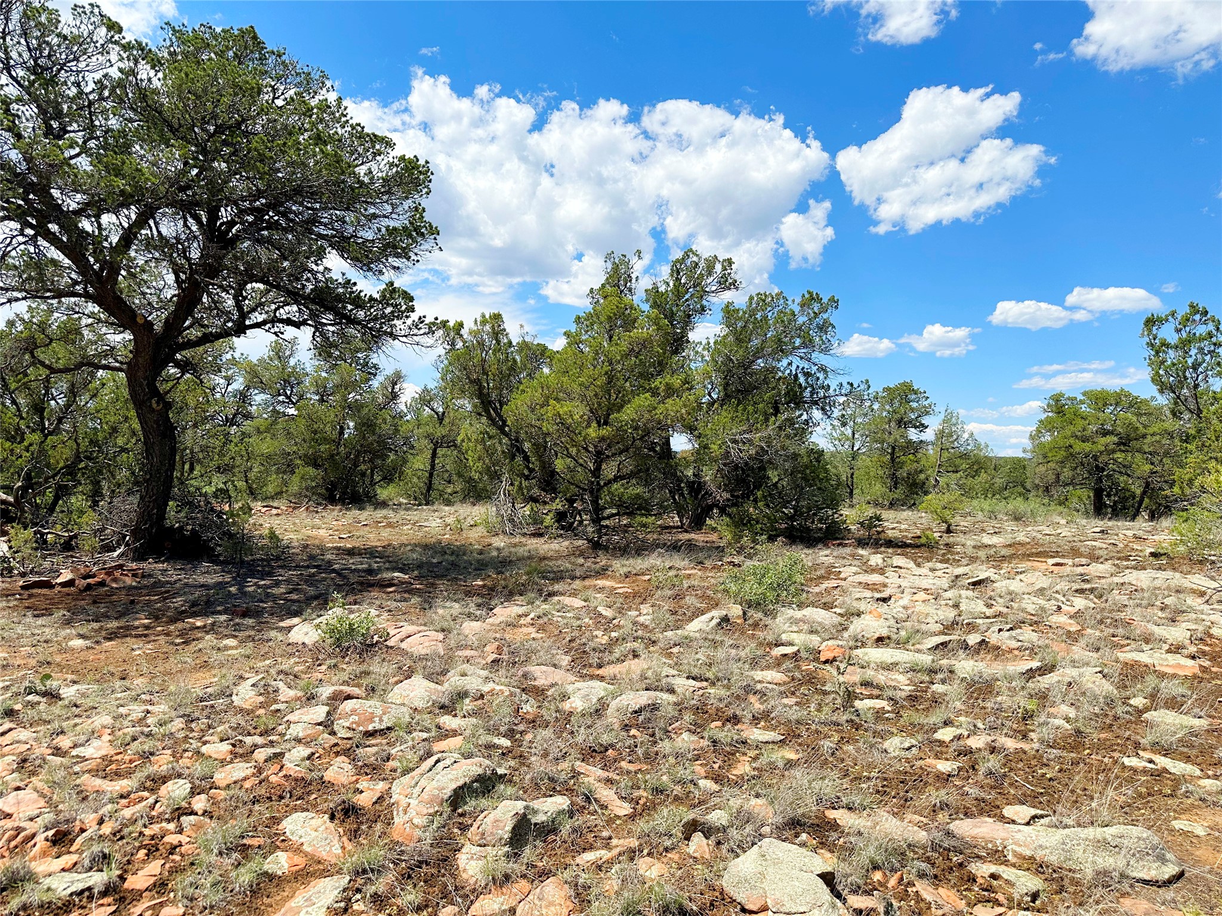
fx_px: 847
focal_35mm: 24
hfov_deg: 71.6
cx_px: 611
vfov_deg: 56.8
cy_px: 458
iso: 80
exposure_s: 1/5525
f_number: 1.78
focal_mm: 6.86
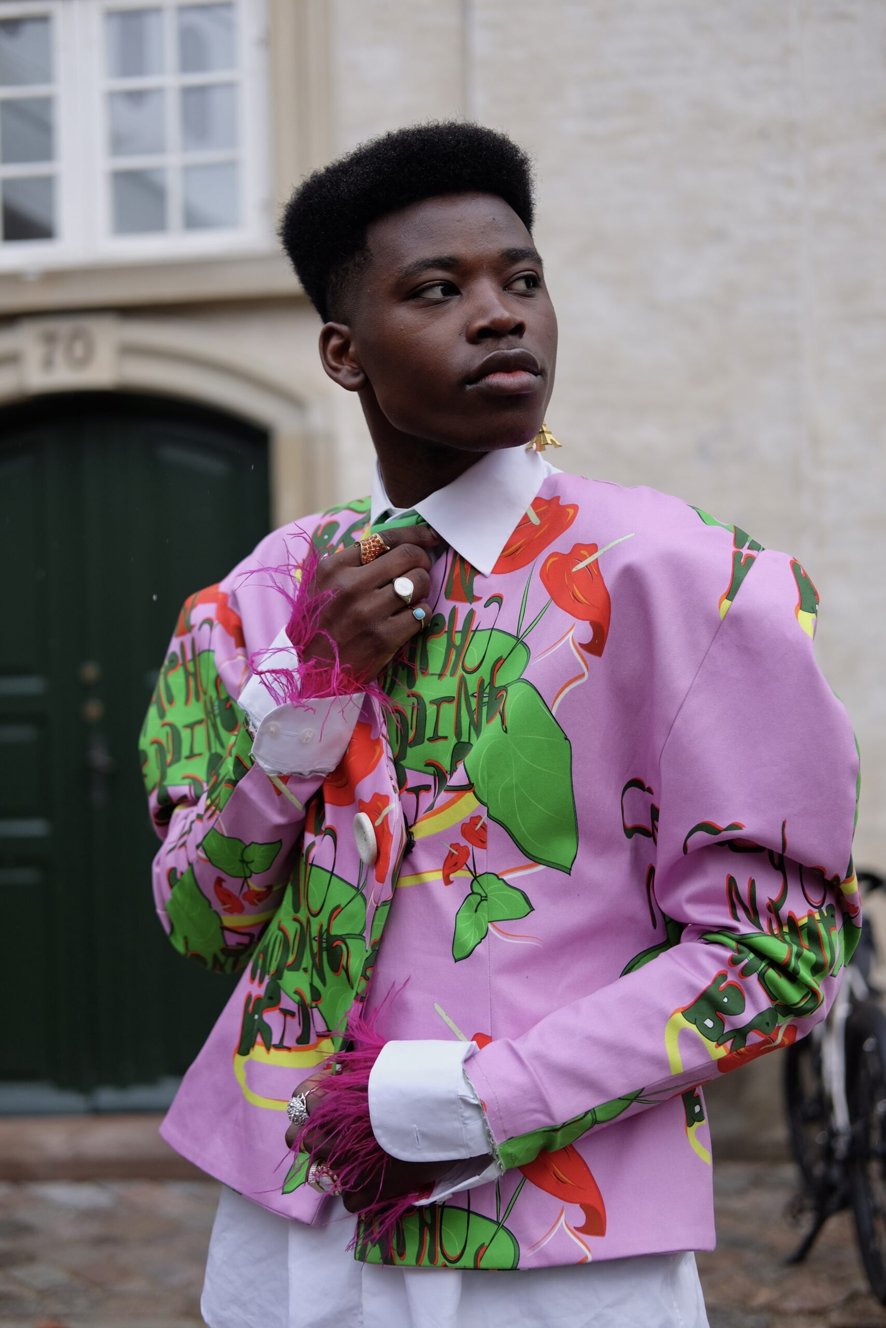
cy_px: 664
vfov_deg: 37.5
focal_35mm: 53
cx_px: 443
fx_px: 1956
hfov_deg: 25.5
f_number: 2.2
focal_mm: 35
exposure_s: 1/500
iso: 200
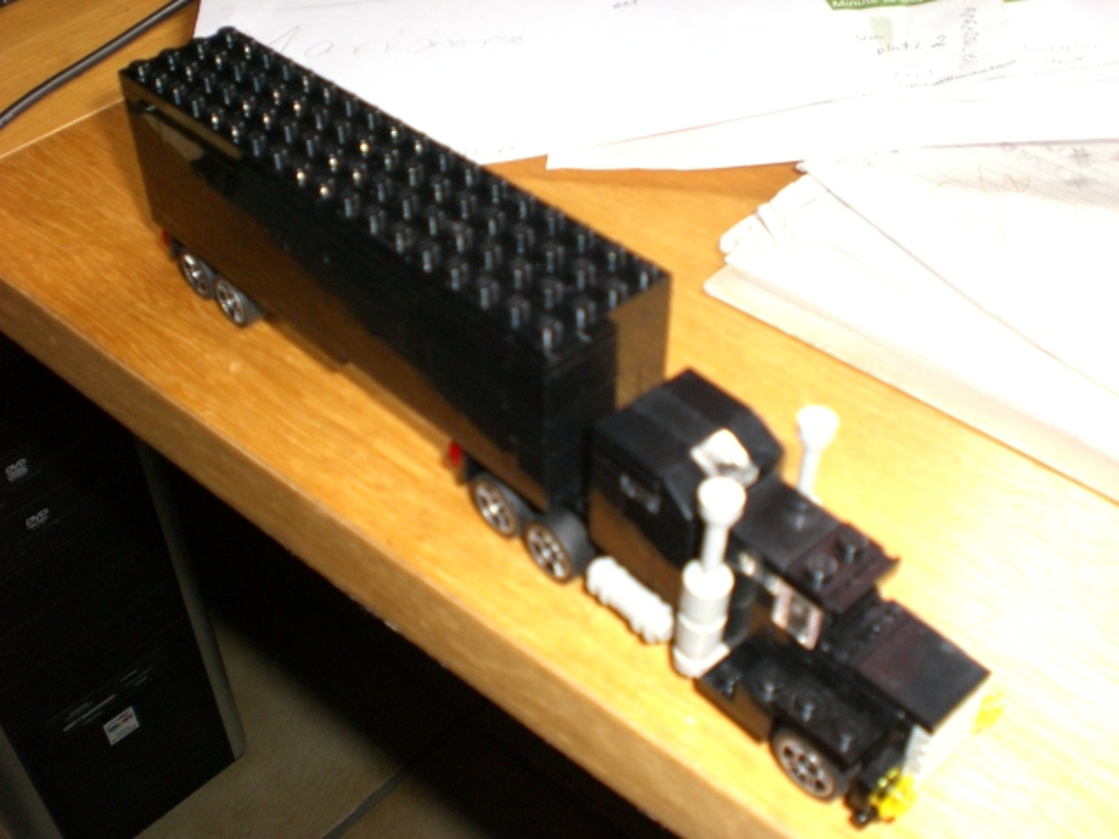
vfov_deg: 37.7
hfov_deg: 49.0
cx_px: 560
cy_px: 420
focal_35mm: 38
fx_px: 1228
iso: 200
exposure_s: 1/60
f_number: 3.1
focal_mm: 6.3
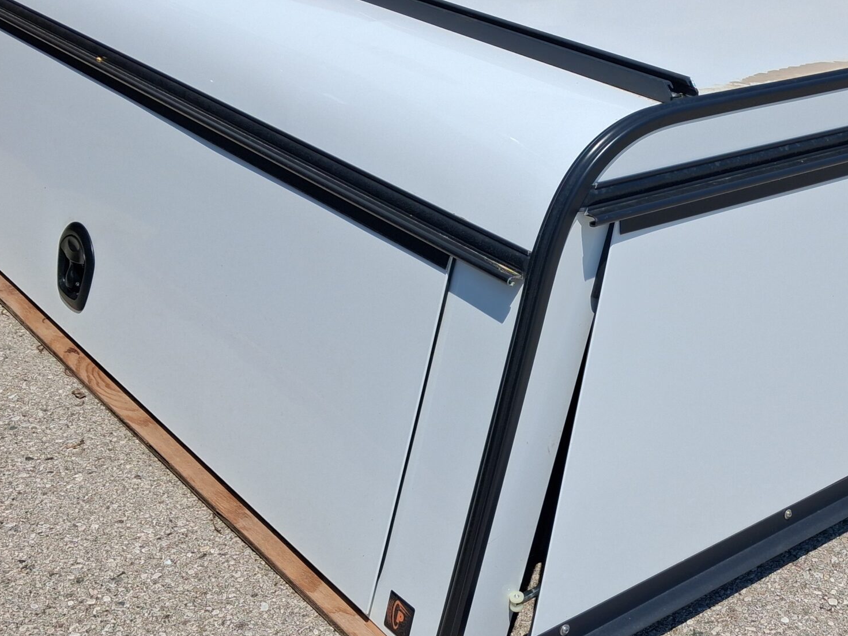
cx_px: 575
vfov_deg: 30.9
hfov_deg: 39.9
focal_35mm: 47
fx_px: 1151
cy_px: 294
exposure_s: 1/1318
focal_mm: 4
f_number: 1.8
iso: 25
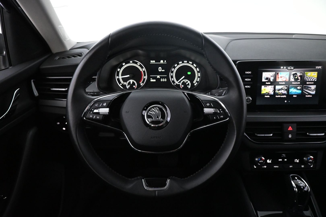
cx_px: 163
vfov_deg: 53.1
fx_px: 217
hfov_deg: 73.7
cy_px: 108
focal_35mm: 24
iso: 5000
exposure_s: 1/60
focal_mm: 16
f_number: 3.5
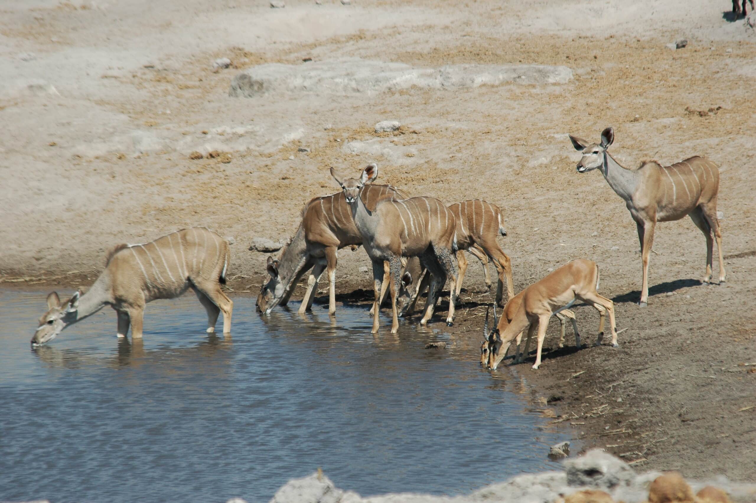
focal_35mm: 278
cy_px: 252
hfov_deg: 7.4
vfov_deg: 4.9
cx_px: 378
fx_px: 5822
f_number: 6.3
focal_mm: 185
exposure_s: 1/640
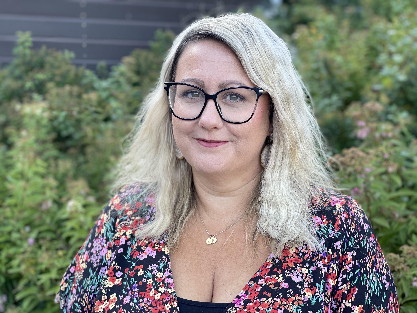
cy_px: 156
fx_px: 626
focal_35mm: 52
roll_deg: +0.0
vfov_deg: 28.0
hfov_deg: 36.8
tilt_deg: -7.2
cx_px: 208
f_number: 2
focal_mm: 6
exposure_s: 1/122
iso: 50
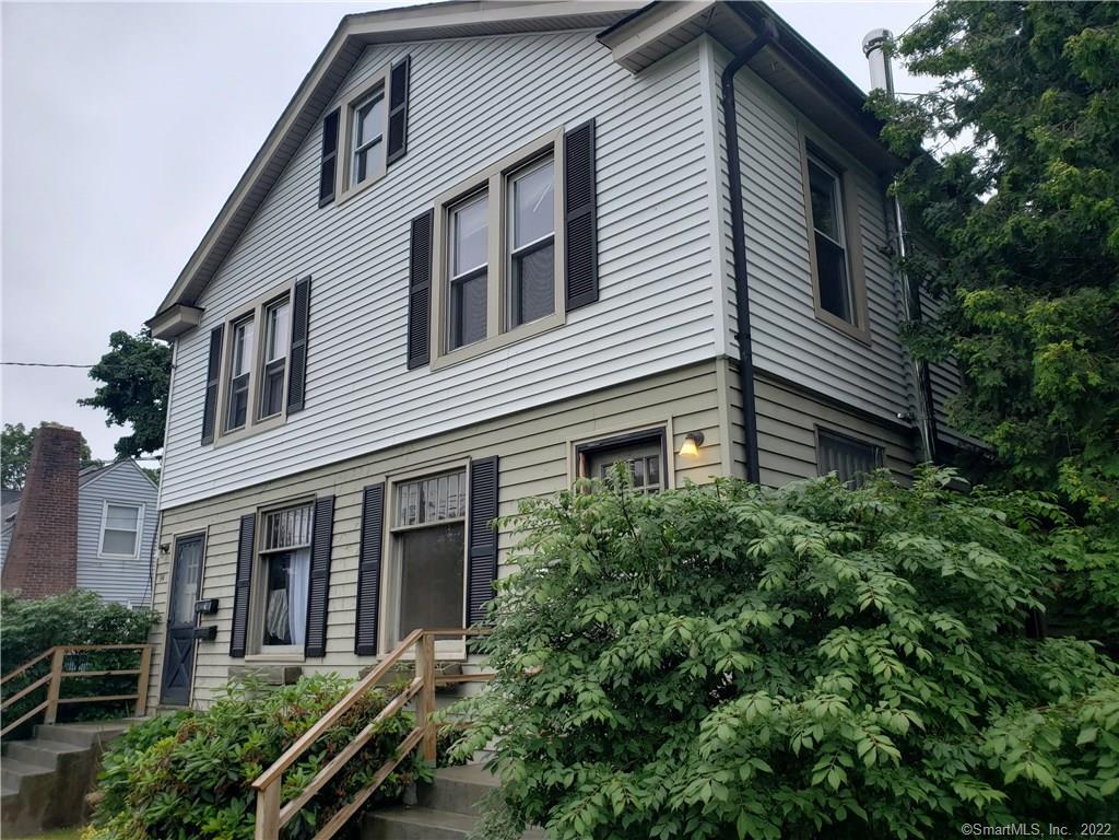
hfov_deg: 67.3
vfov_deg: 53.1
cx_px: 560
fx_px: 840
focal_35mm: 26
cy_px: 420
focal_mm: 4.3
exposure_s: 1/740
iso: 50
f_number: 2.4
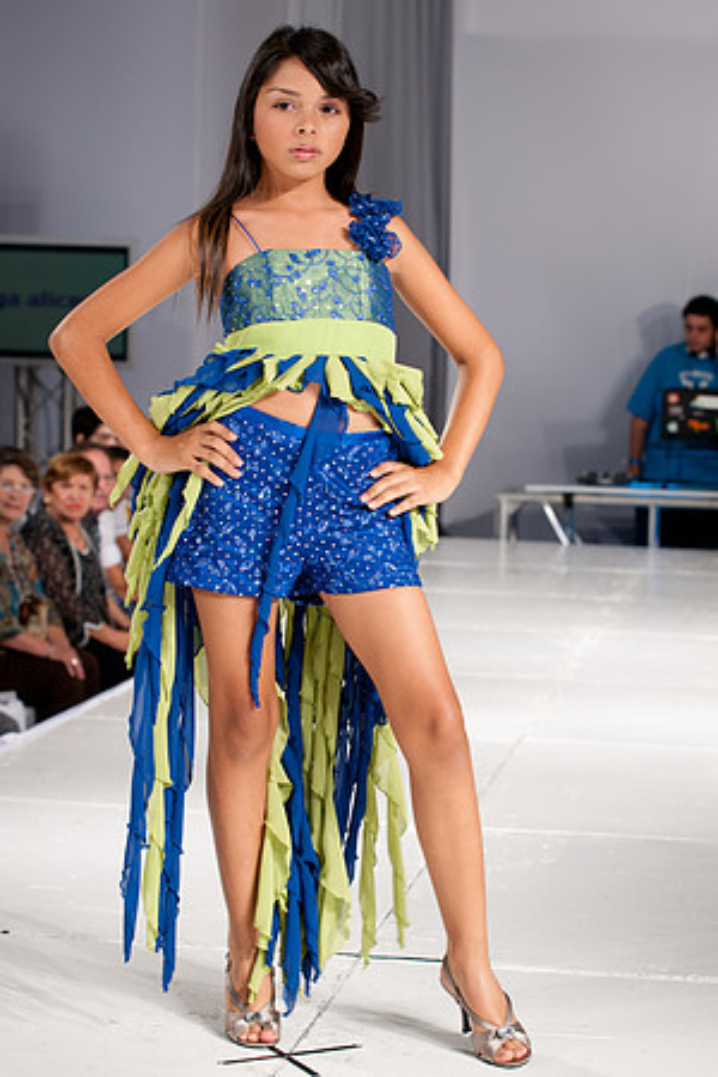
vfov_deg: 28.8
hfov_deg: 19.5
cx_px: 359
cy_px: 538
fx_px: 2094
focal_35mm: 70
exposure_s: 1/125
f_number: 5
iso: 200
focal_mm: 70
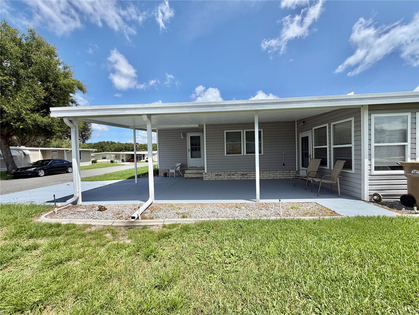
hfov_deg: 102.1
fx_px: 169
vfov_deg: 85.7
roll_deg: +3.5
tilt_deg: -0.2
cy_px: 158
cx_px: 210
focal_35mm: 14
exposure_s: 1/770
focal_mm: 2.22
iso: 25
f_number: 2.2
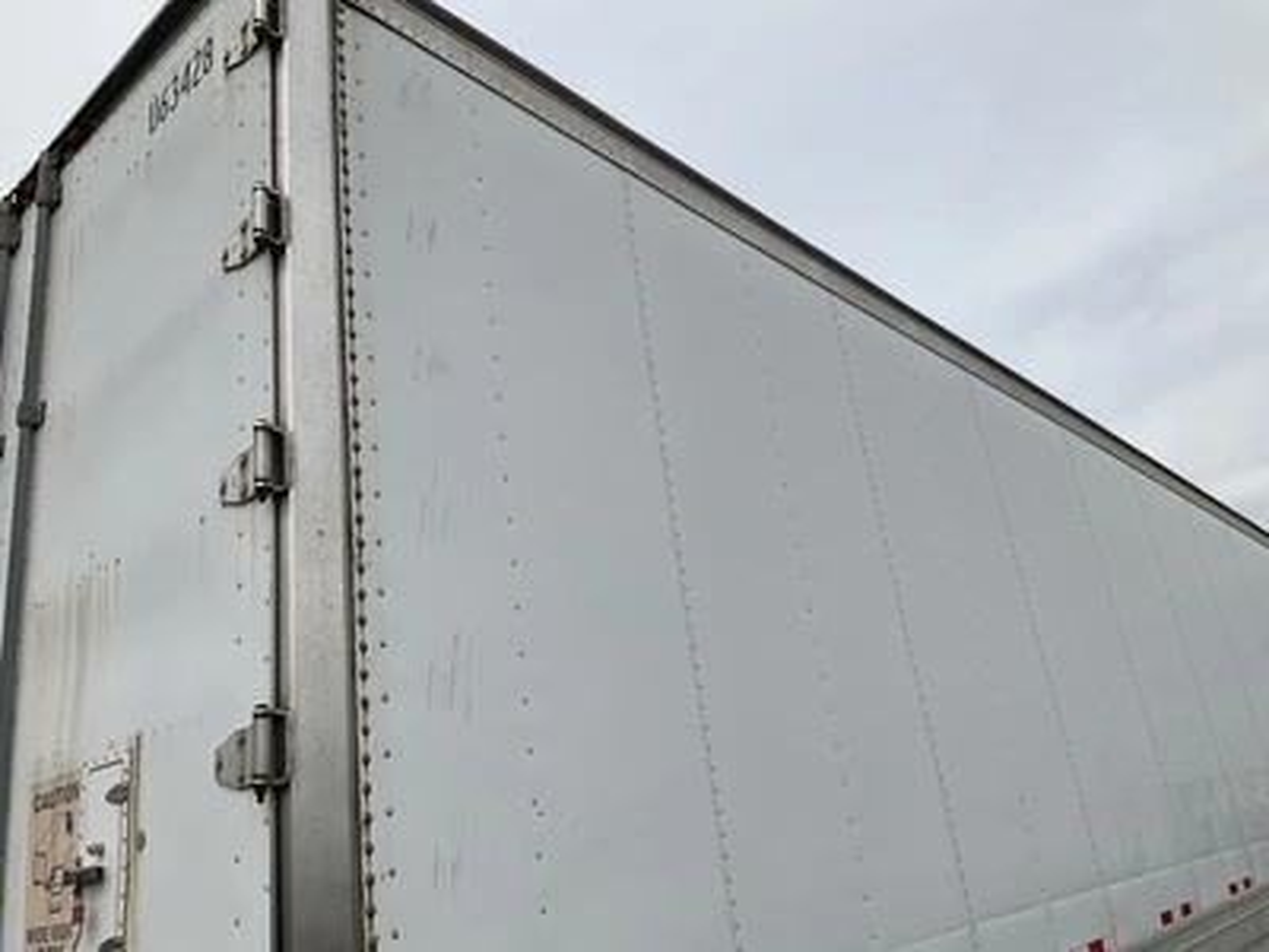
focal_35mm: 29
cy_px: 476
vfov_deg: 48.2
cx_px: 634
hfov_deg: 61.7
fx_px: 1063
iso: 25
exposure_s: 1/2959
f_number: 1.8
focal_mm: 3
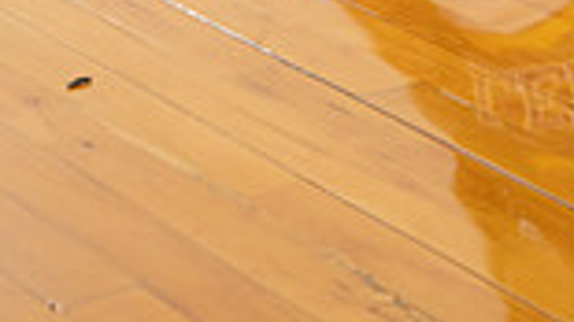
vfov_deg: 6.3
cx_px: 378
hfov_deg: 11.8
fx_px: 2784
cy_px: -496
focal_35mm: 183
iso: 800
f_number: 7.1
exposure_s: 1/320
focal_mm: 60
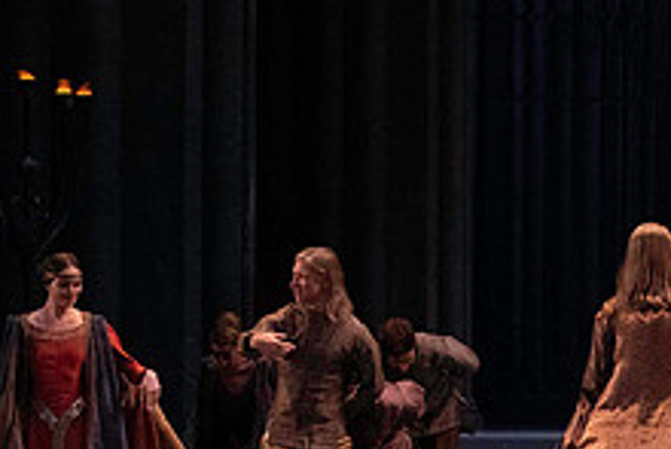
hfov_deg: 6.4
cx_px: 769
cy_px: 78
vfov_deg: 4.3
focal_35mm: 319
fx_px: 5950
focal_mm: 121
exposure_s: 1/400
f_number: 7.1
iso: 12800
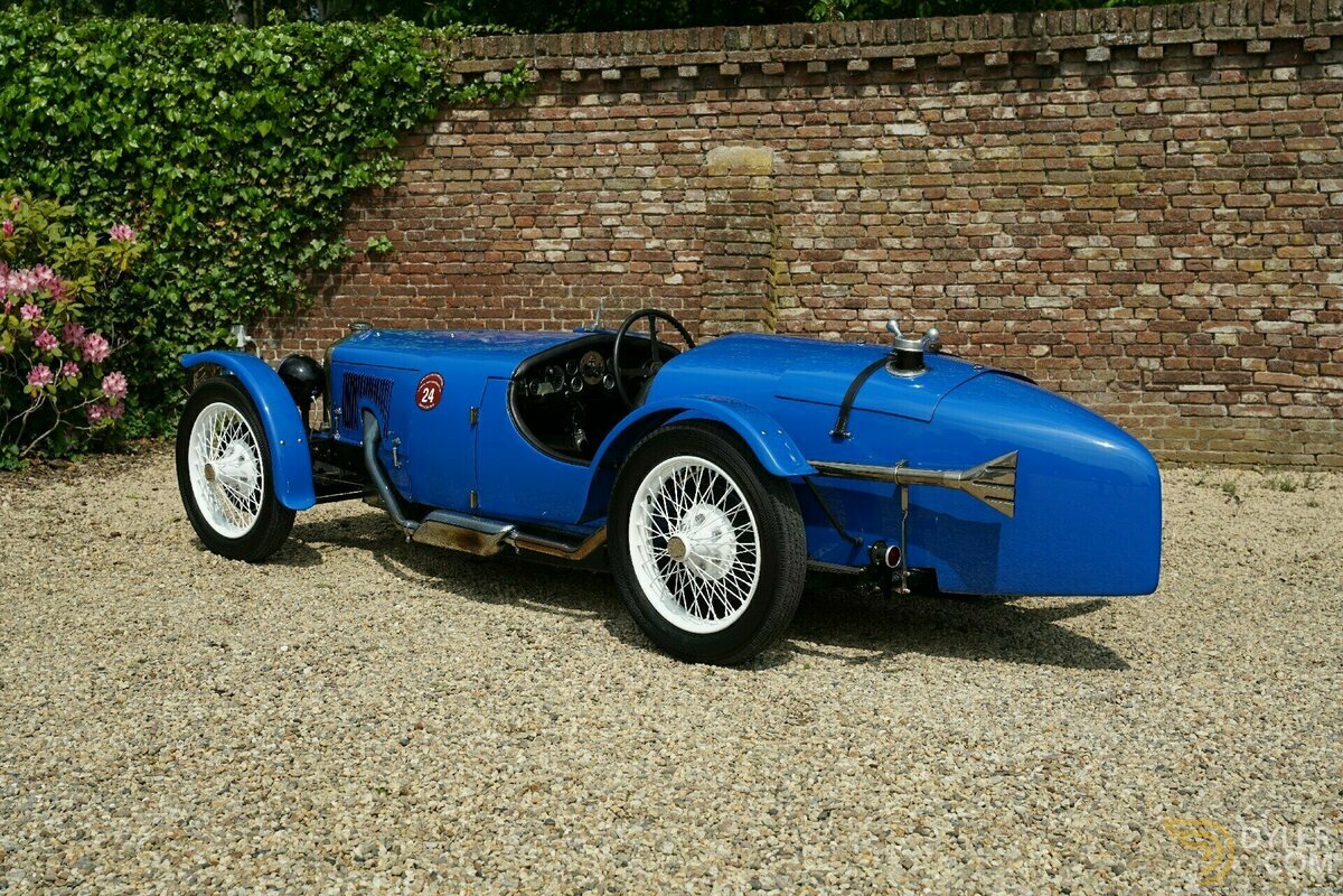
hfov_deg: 40.6
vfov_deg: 27.7
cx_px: 672
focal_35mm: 49
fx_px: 1817
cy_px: 448
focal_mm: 48.7
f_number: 6.3
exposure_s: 1/320
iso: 100
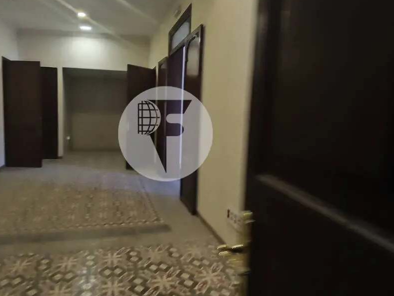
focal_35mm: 19
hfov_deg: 83.9
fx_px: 216
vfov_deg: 68.6
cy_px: 134
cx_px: 165
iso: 640
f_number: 2.2
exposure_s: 1/11.1
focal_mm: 1.65
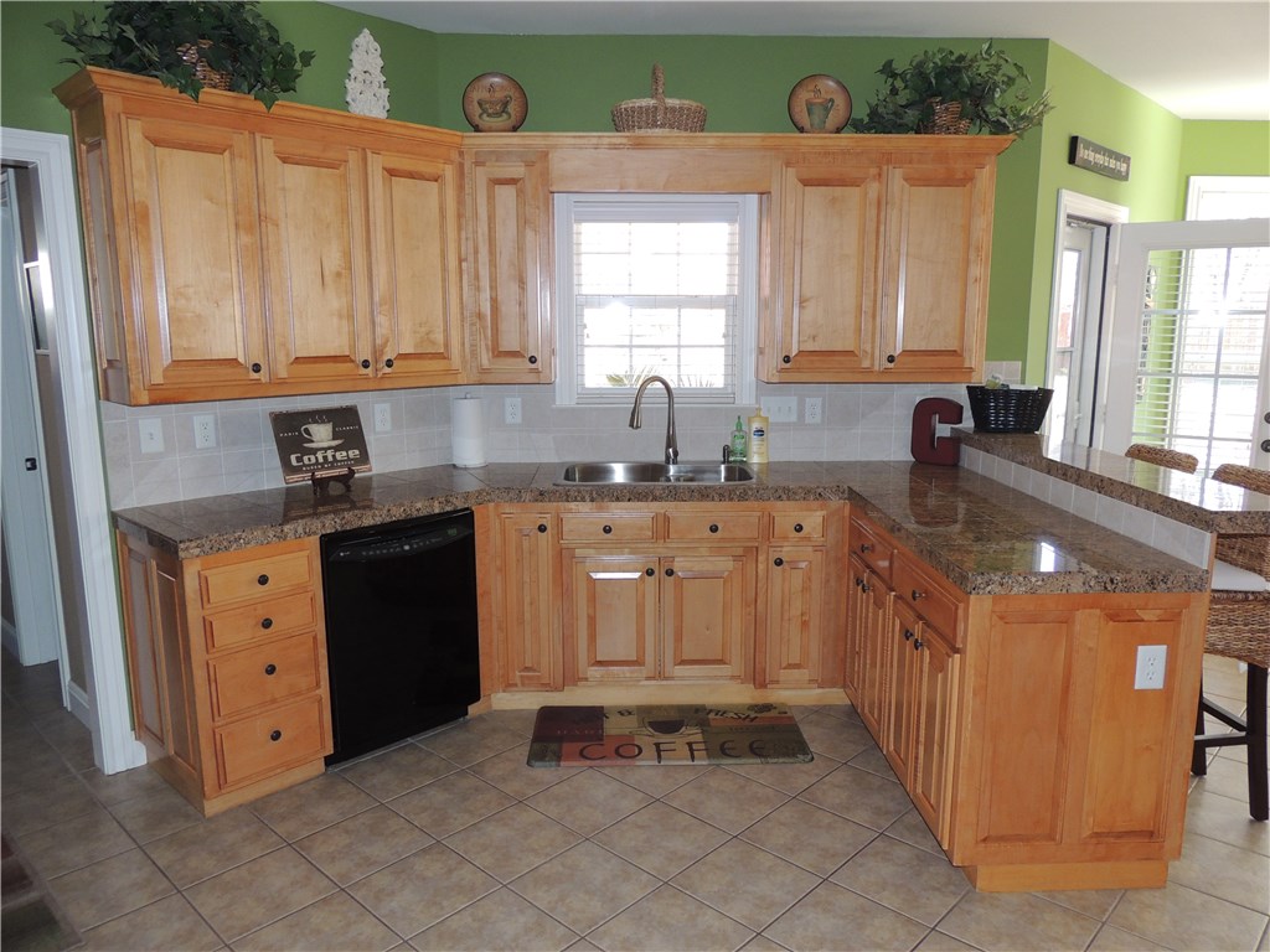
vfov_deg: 56.8
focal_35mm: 24
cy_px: 476
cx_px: 635
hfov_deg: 71.6
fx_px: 881
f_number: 3
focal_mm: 4.3
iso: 200
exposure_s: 1/30
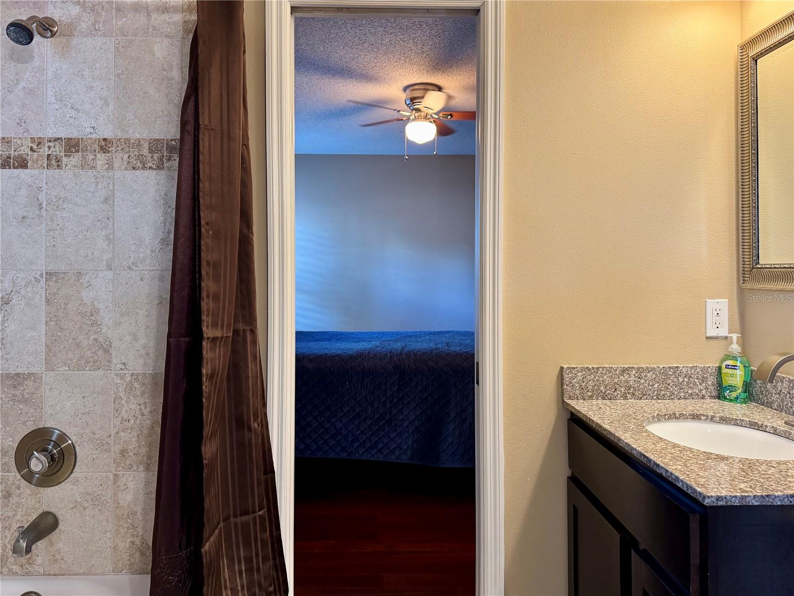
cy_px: 298
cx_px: 397
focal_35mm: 24
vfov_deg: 56.8
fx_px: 550
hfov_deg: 71.6
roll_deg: -0.8
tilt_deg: -4.4
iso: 250
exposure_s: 1/60
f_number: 1.78
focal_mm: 6.76
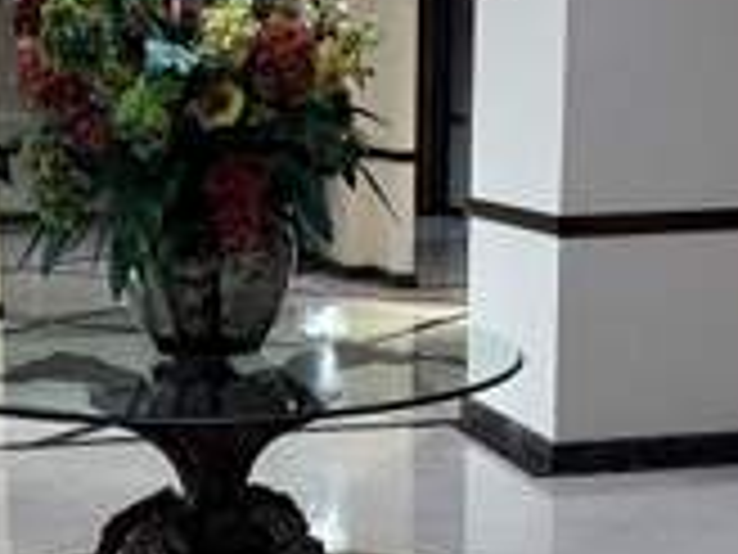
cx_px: 234
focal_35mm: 76
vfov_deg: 19.3
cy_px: 378
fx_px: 1620
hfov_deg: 25.5
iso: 320
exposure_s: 1/60
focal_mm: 5.7
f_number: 1.5
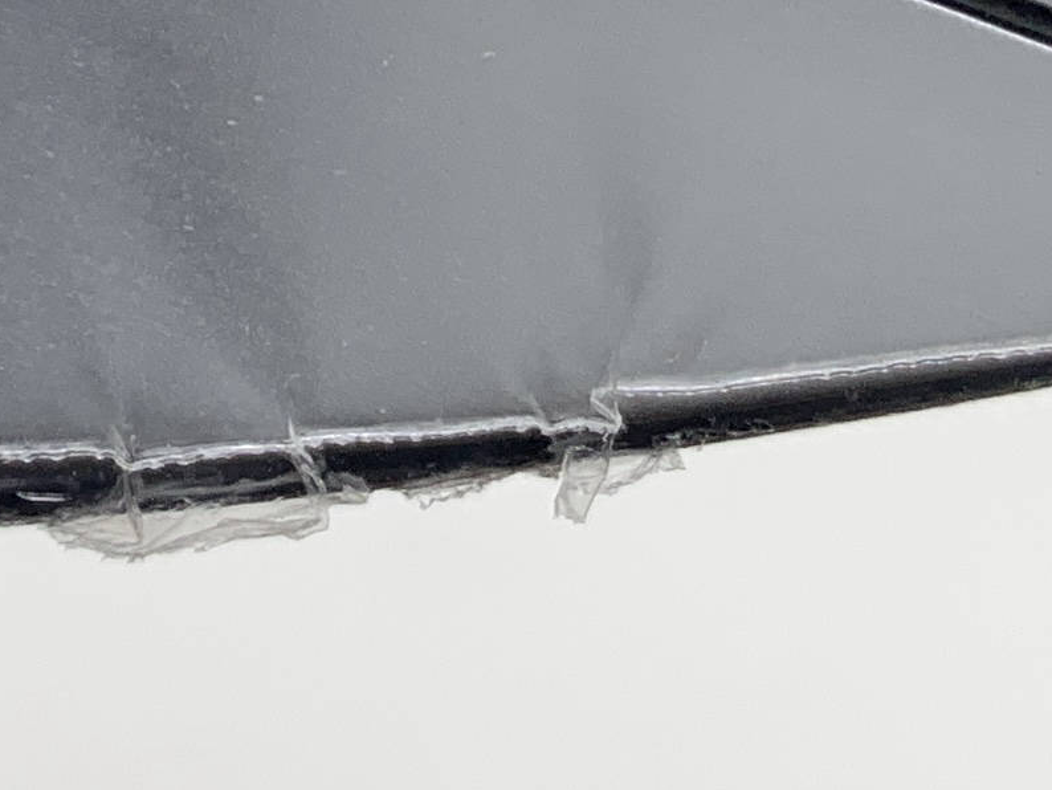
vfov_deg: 10.6
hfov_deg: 14.8
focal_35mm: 132
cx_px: 132
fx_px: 4013
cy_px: -562
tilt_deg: -57.2
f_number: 1.8
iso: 25
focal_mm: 4.25
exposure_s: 1/203
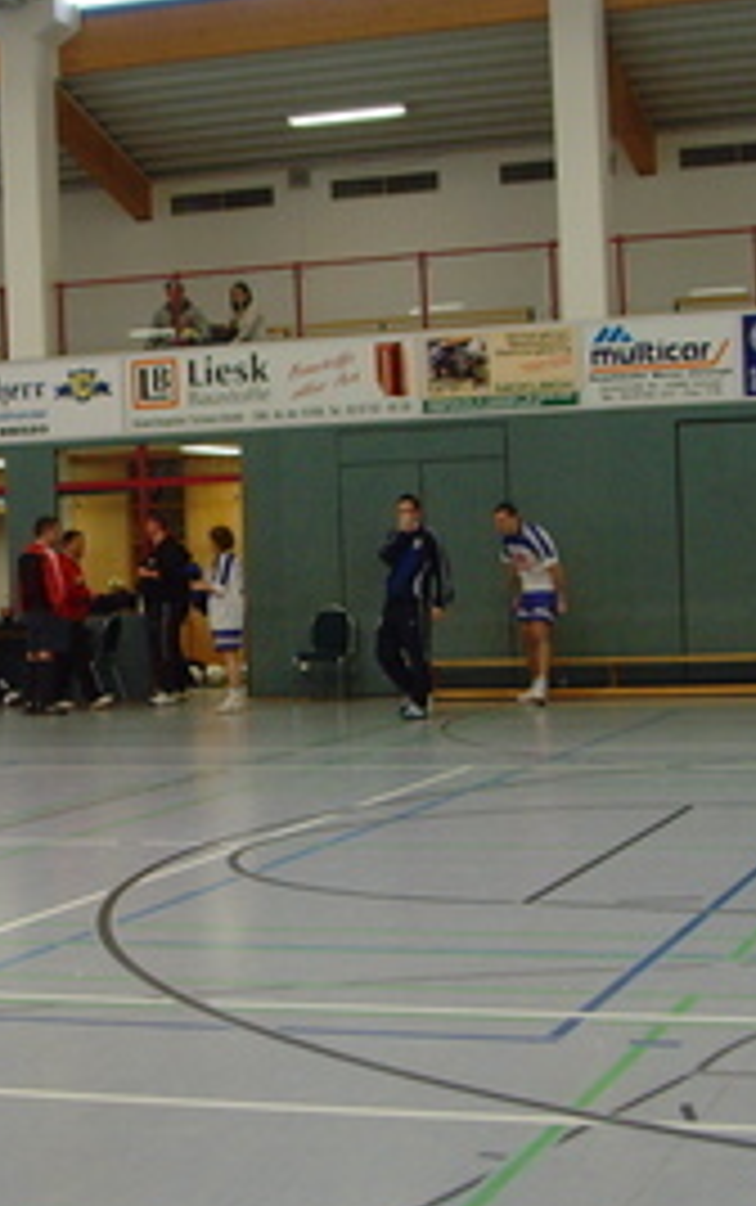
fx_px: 2533
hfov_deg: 16.7
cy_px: 673
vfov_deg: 26.8
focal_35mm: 77
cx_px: 63
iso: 160
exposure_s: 1/45
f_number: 3.5
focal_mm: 6.6
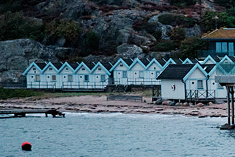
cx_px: 441
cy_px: 216
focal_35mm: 159
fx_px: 1038
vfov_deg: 8.5
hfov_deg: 11.8
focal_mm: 23
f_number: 1.4
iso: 1600
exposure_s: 1/100
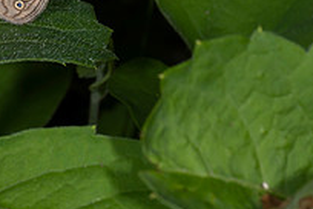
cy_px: 80
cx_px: 27
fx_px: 3843
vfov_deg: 3.1
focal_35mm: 442
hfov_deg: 4.7
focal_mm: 105
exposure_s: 1/200
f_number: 13
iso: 64
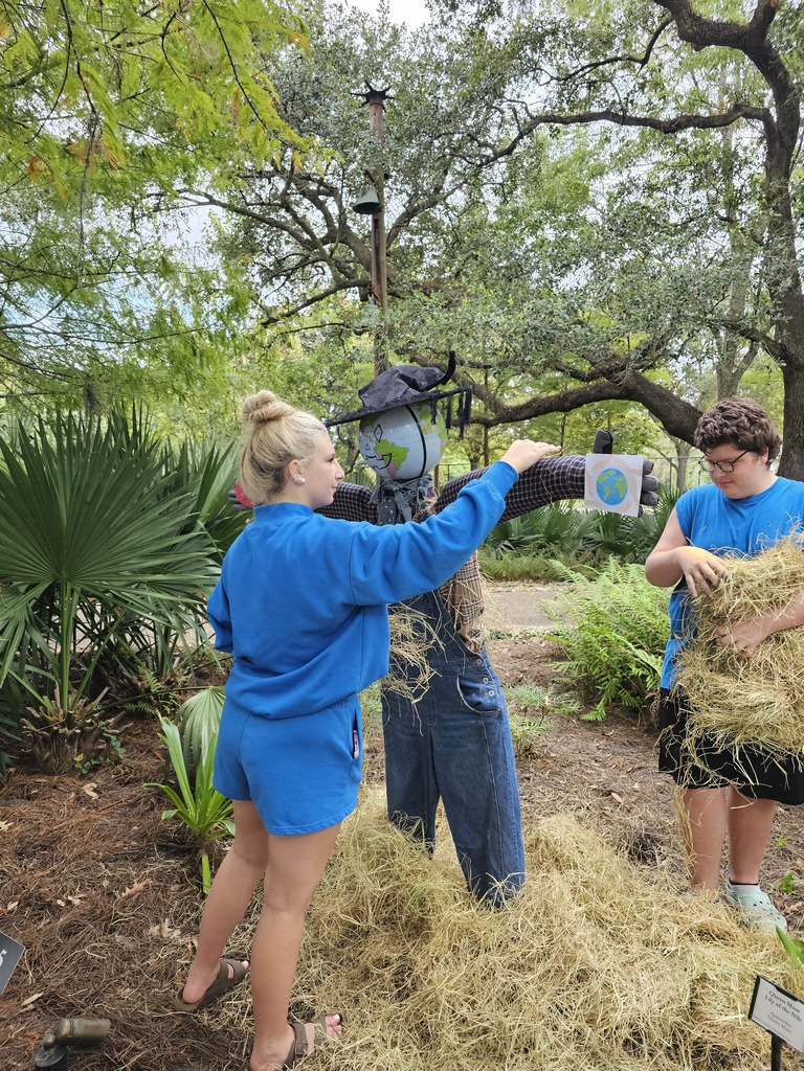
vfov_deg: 73.9
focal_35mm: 23
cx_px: 402
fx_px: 712
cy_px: 536
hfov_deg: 58.9
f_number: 1.7
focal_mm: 6.3
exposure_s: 1/120
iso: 50
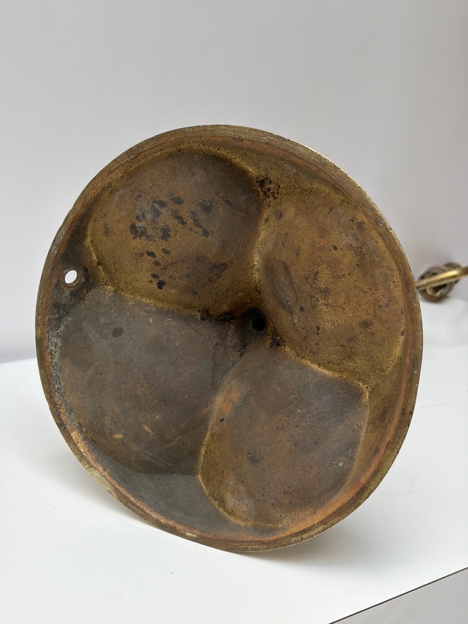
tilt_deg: -18.1
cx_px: 234
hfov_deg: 28.0
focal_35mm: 52
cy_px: 312
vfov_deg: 36.8
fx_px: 937
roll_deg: -4.4
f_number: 1.6
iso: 40
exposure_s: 1/121
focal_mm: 5.96
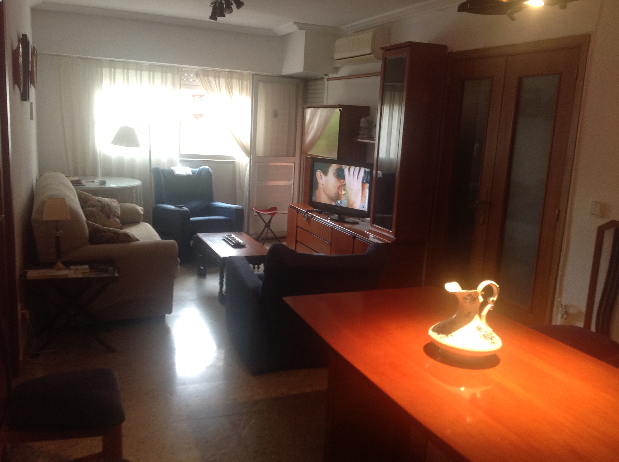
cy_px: 231
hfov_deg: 52.7
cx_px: 310
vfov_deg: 40.6
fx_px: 625
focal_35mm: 35
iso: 125
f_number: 2.4
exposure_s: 1/15
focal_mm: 4.28
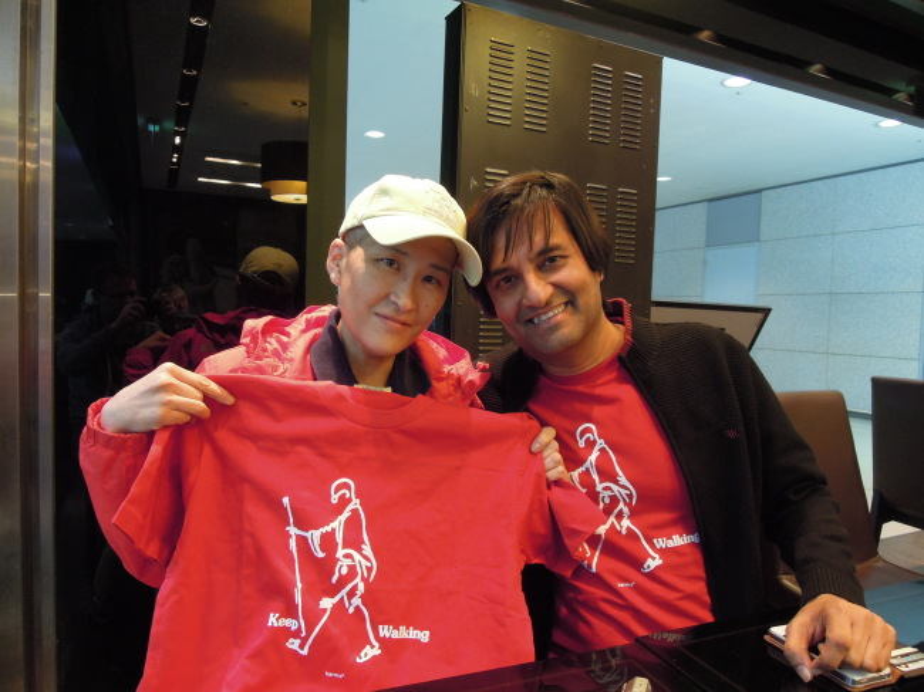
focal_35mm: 24
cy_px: 346
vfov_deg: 56.8
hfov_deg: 71.6
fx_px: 640
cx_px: 462
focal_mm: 4.3
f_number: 2.8
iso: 400
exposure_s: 1/15
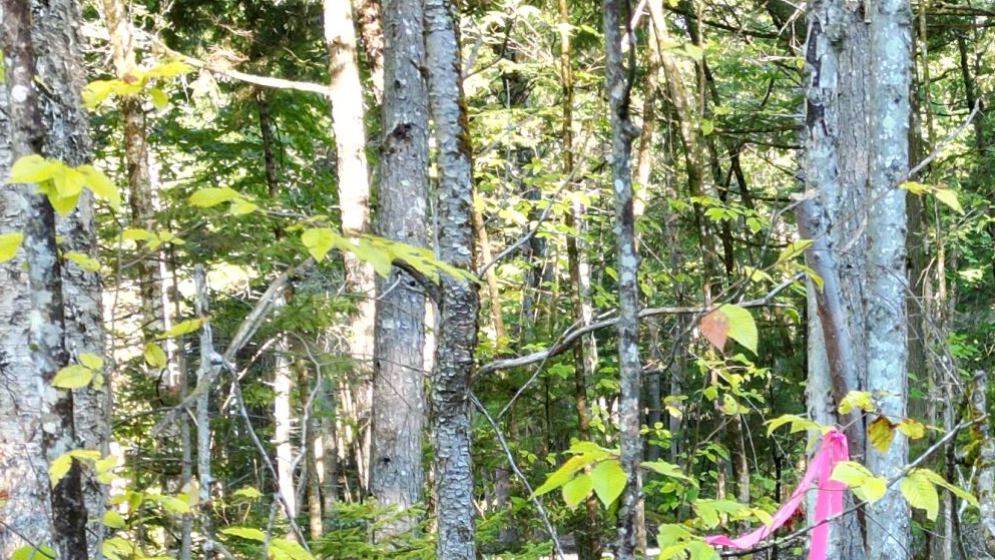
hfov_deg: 26.0
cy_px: 548
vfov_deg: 15.1
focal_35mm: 79
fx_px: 2085
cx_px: 901
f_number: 1.7
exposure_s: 1/90
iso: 120
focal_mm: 6.72
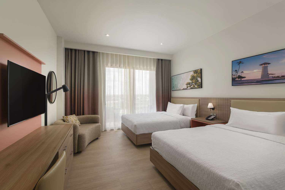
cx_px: 142
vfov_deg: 73.7
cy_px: 95
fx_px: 127
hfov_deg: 96.7
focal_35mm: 16
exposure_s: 1/20
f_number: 8
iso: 320
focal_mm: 16
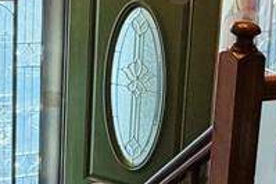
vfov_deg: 18.0
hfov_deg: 27.0
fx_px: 575
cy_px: 30
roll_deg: -1.7
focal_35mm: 75
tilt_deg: -10.2
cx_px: 140
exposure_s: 1/60
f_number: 2.2
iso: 250
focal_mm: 2.22
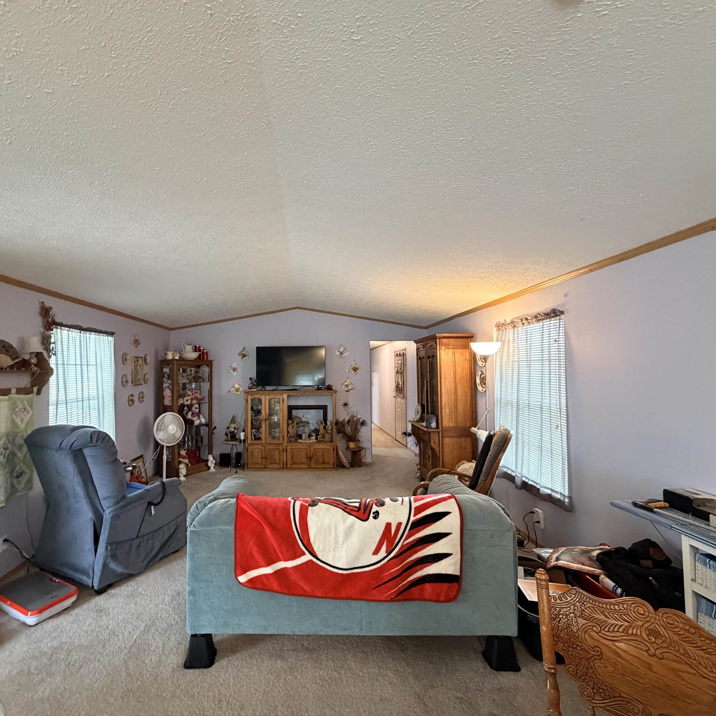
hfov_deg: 83.4
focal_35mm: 17
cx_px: 305
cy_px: 358
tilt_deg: +1.8
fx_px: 398
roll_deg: +0.6
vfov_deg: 84.0
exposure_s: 1/60
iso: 640
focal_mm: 2.22
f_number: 2.2
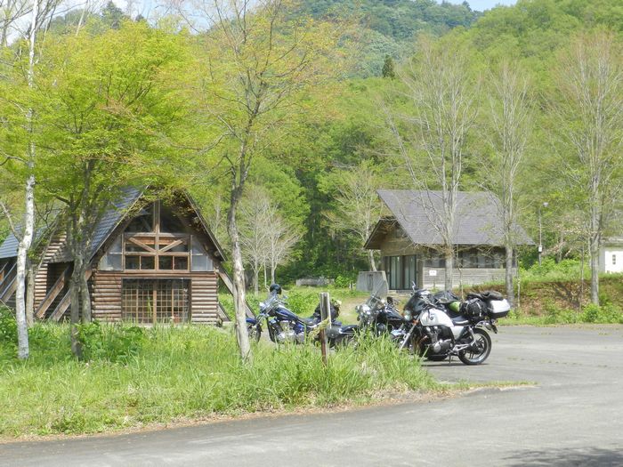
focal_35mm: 76
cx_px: 312
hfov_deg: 25.7
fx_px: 1368
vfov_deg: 19.4
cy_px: 234
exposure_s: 1/400
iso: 160
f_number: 4.8
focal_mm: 13.5
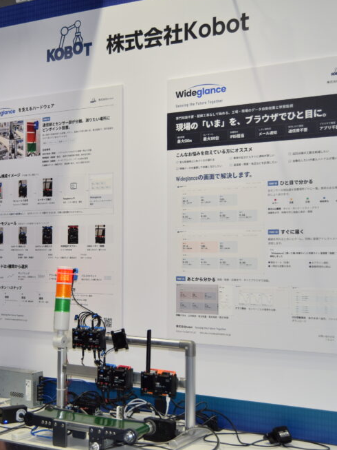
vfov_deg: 36.2
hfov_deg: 27.2
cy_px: 225
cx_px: 87
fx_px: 688
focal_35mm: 53
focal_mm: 24
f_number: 3.8
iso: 200
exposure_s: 1/160
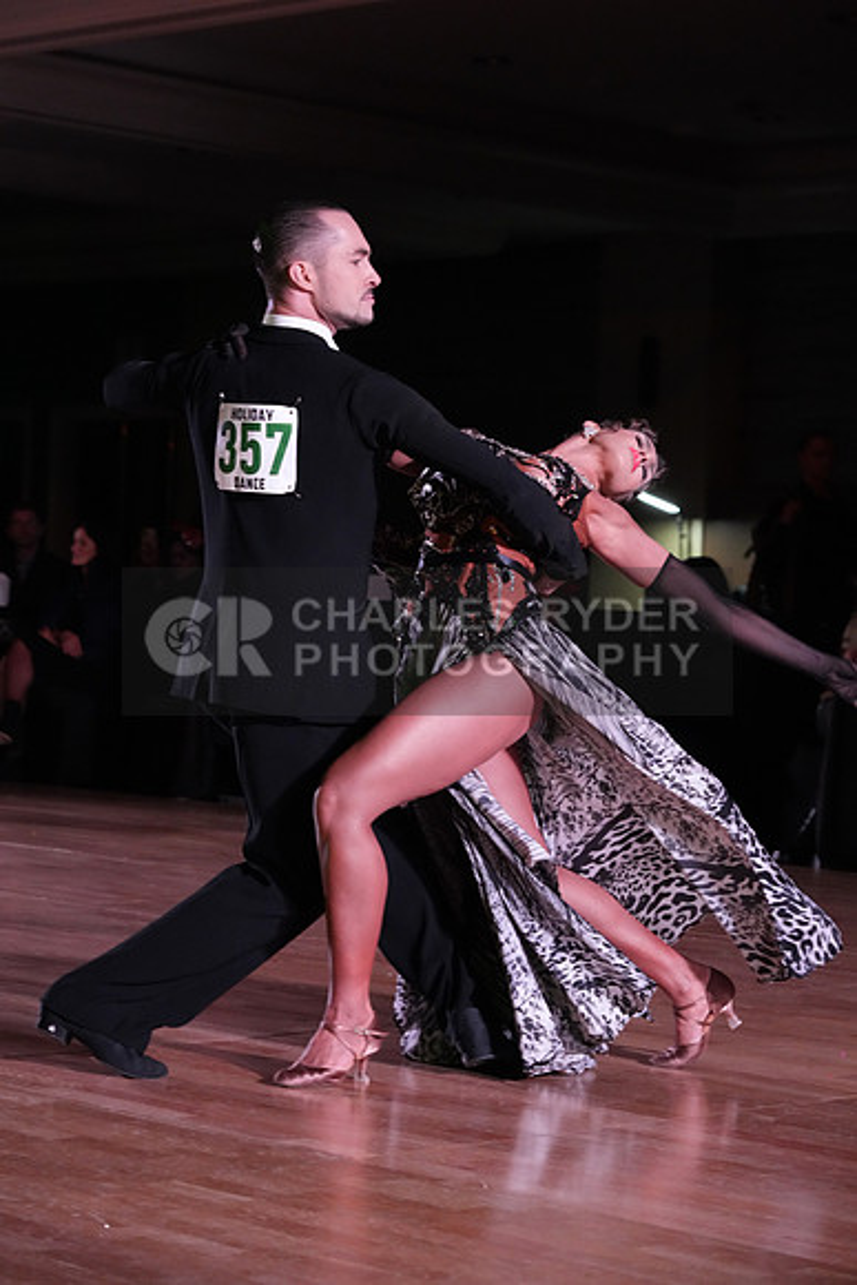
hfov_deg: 15.9
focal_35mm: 86
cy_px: 642
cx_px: 428
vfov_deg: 23.6
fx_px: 3069
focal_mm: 86
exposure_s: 1/320
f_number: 5.6
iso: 6400
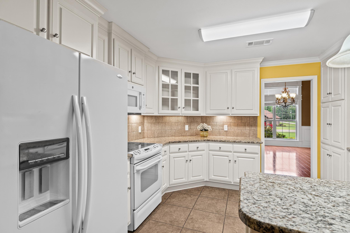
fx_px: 175
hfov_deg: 90.0
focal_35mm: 18
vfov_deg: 67.4
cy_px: 116
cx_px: 175
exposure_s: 1/3
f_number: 9
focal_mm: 12
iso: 250
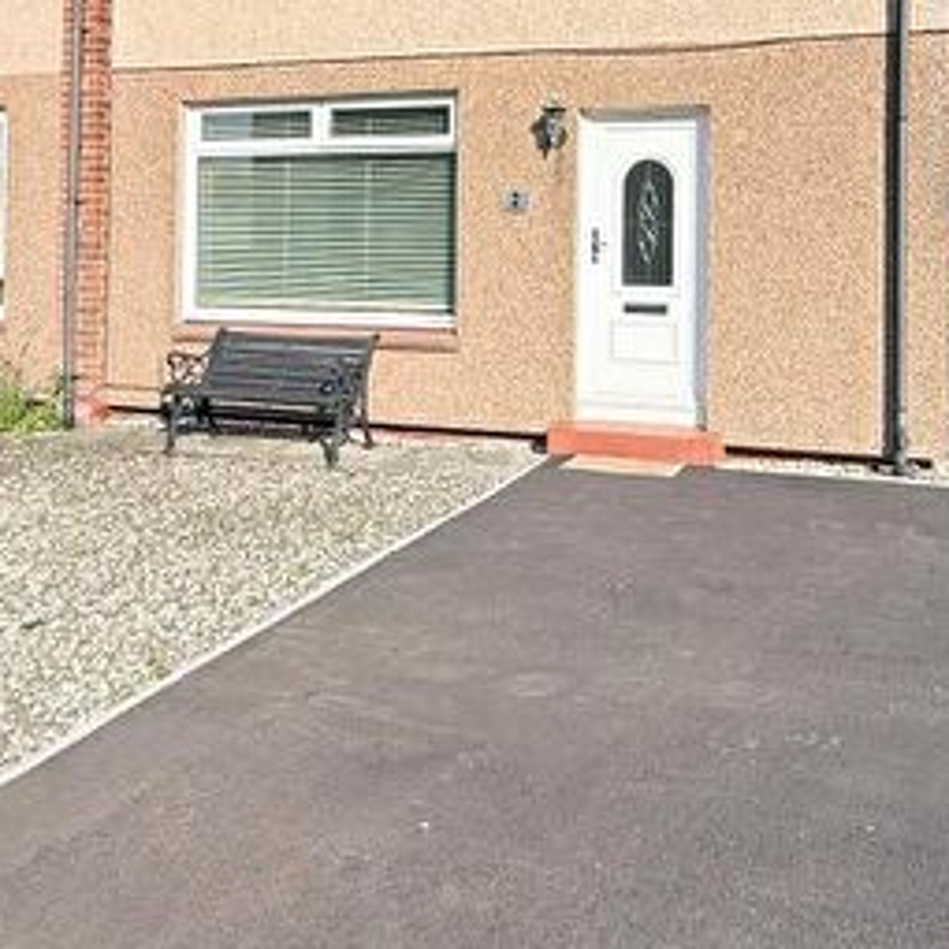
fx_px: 1055
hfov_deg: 48.0
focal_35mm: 34
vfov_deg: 46.6
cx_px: 599
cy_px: 233
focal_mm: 2.22
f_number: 2.2
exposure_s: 1/2410
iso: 50
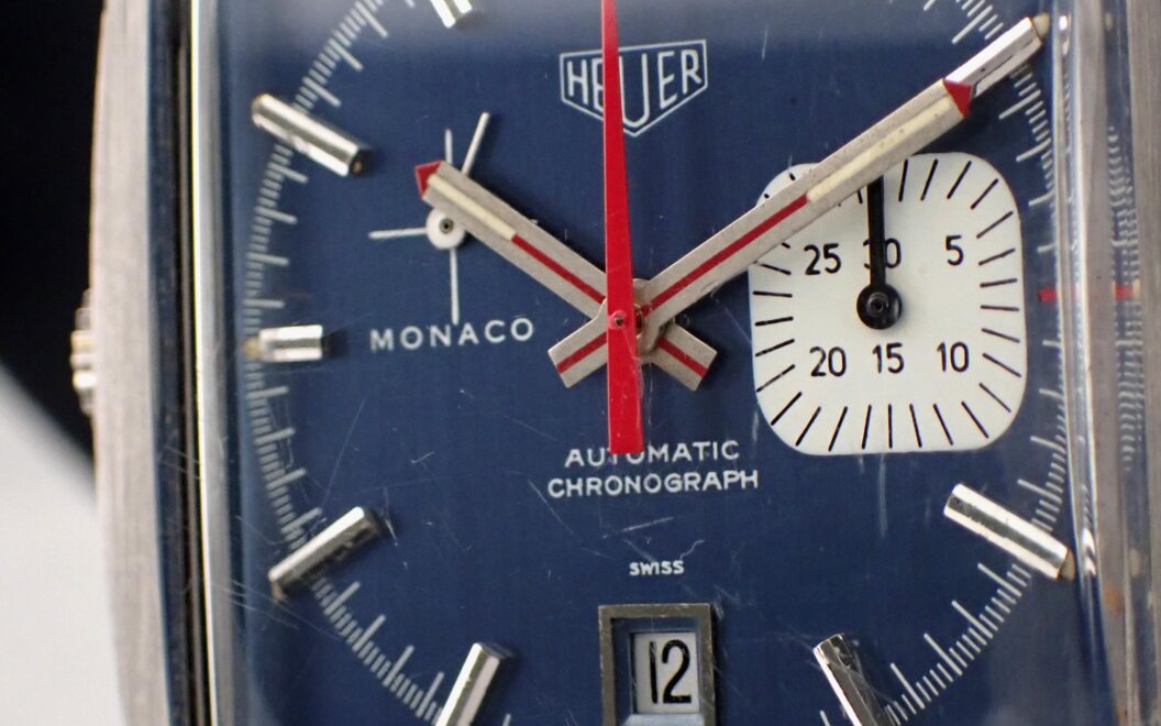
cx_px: 624
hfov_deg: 19.6
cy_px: 365
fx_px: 3354
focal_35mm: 106
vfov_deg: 12.3
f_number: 4.5
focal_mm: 15.66
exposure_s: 1/125
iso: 800
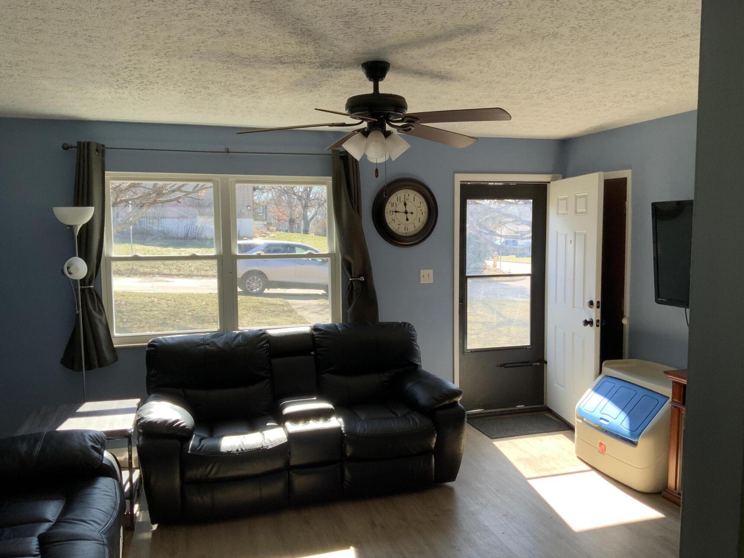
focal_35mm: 29
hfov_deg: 61.7
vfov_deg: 48.2
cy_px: 279
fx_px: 623
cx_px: 372
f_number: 1.8
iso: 16
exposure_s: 1/120
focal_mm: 3
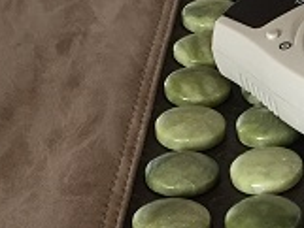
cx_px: 395
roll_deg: -0.2
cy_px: 141
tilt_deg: -33.7
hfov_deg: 13.2
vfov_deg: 10.3
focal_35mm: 144
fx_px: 1266
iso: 160
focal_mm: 4.15
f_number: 2.2
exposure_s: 1/33
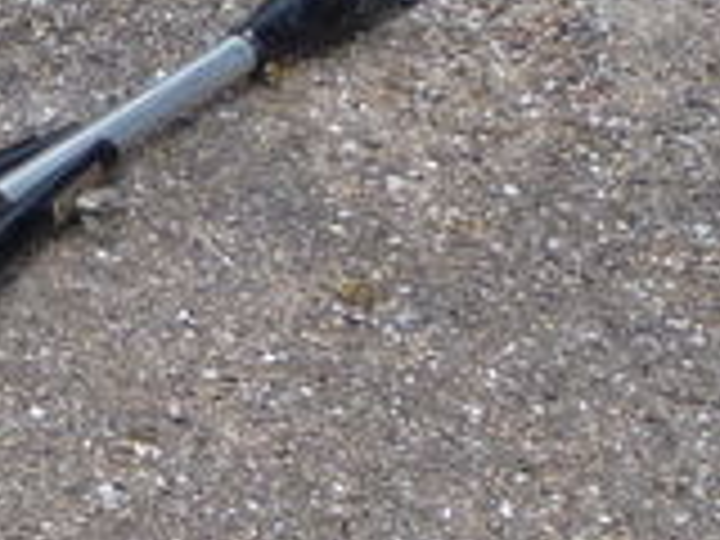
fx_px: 3890
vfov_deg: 7.9
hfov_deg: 8.6
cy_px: 216
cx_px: -1512
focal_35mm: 187
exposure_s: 1/400
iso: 100
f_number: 4
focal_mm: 5.2
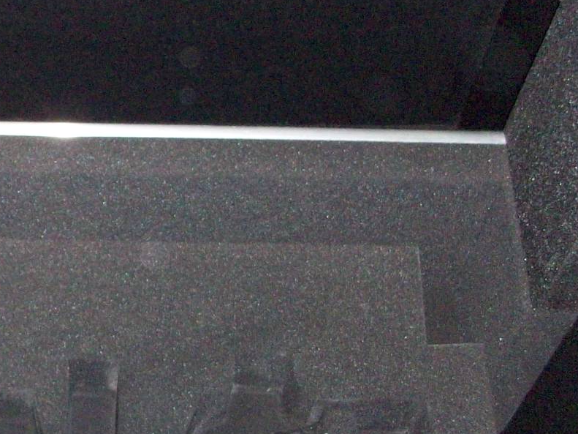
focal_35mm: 88
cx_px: 24
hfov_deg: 21.6
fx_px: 1469
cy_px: 219
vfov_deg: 16.8
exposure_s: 1/60
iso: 200
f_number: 2.8
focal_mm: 5.7
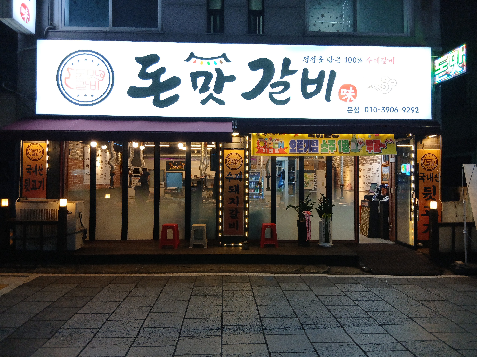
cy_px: 178
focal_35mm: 26
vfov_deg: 53.1
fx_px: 358
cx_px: 238
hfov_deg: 67.3
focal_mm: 3.98
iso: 80
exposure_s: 1/50
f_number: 1.8
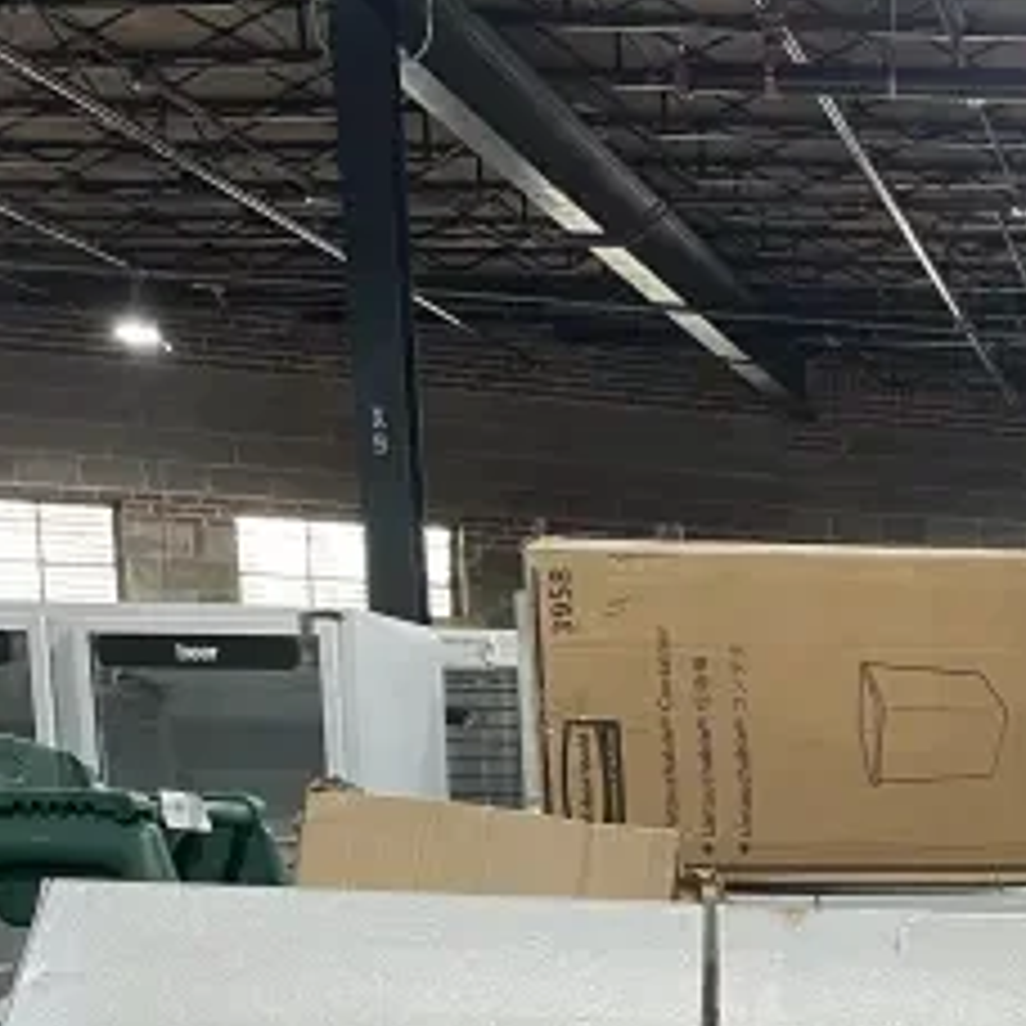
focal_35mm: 82
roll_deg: +0.6
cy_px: 1429
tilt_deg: -11.6
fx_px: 2750
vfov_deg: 19.1
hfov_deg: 19.8
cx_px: 1242
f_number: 1.6
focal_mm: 4.2
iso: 160
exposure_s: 1/60
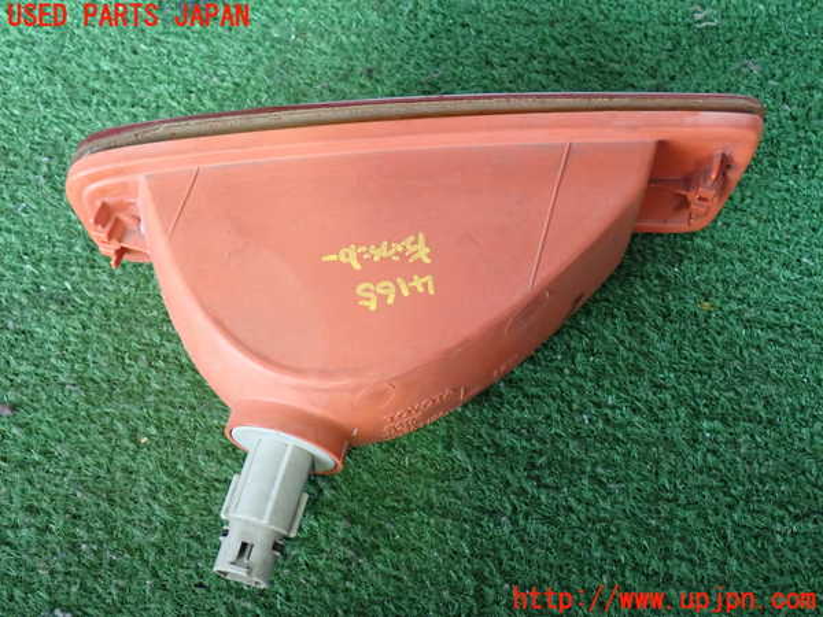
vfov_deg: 30.9
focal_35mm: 47
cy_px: 308
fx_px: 1117
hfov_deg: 40.4
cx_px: 412
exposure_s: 1/50
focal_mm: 8.4
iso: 640
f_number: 3.1
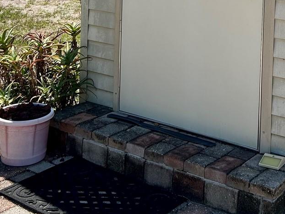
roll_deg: -1.7
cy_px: -50
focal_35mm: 67
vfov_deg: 20.4
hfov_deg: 28.1
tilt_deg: -2.7
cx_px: 242
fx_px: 552
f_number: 1.5
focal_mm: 5.7
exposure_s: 1/3460
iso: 50
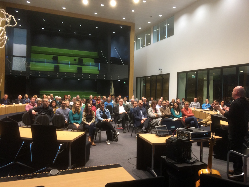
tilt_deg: +0.8
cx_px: 124
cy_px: 94
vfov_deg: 48.2
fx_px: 209
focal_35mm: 29
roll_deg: -1.1
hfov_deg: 61.7
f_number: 2.2
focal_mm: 4.15
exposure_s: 1/33
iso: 125
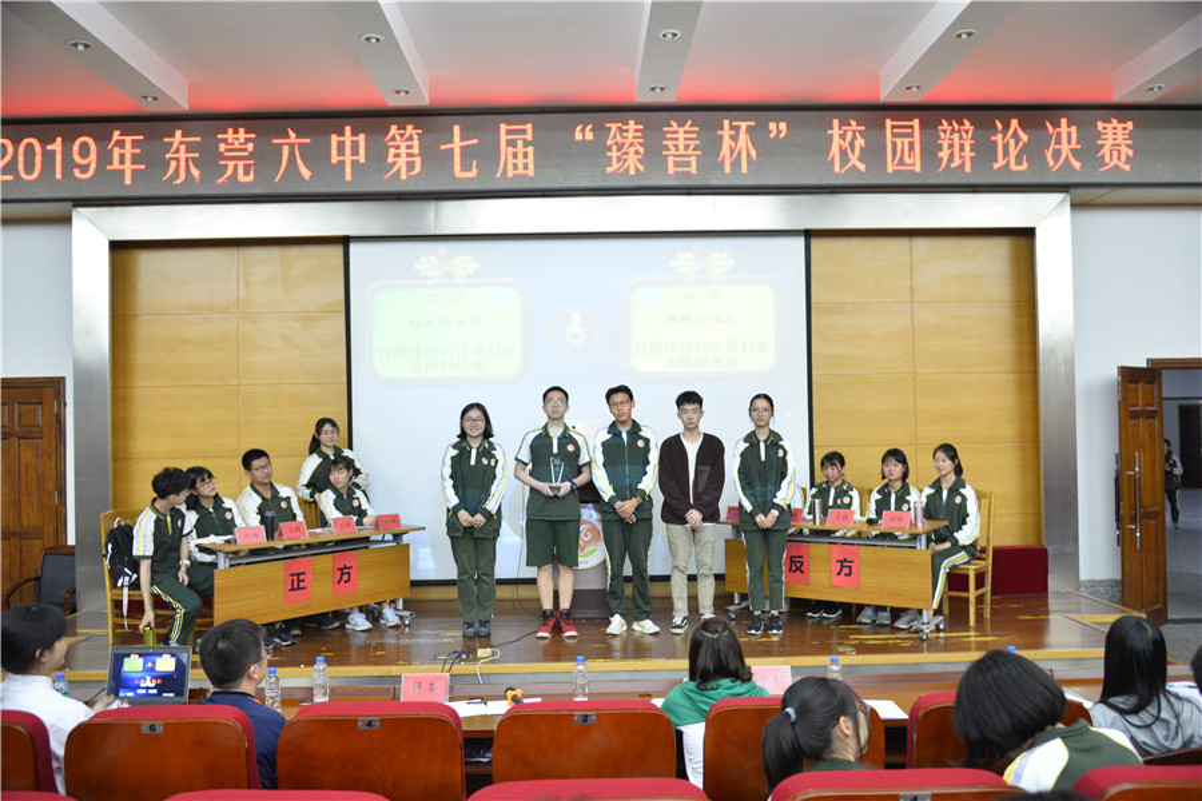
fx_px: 1002
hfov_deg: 61.9
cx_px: 601
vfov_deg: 43.6
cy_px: 400
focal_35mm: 30
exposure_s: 1/50
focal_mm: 30
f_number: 4.5
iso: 2000
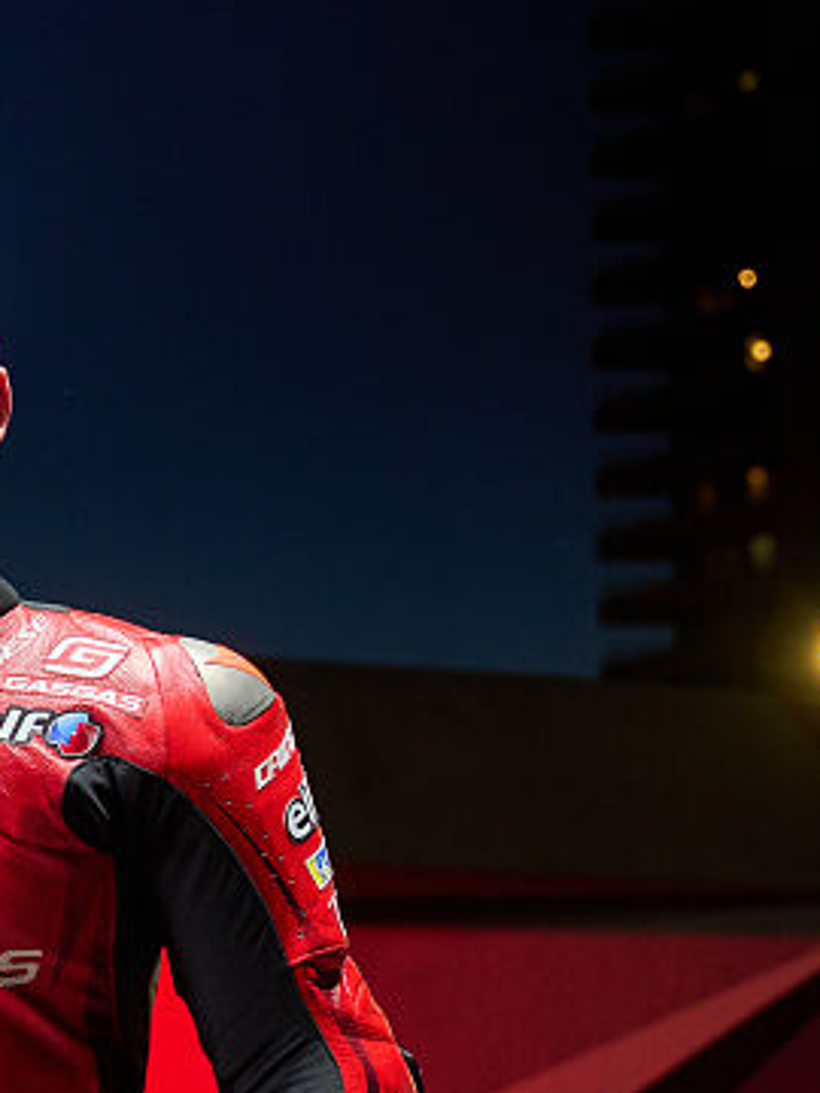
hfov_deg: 12.4
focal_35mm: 107
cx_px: -768
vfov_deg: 18.0
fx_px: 3380
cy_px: 1020
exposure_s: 1/160
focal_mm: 34
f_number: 2.8
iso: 800
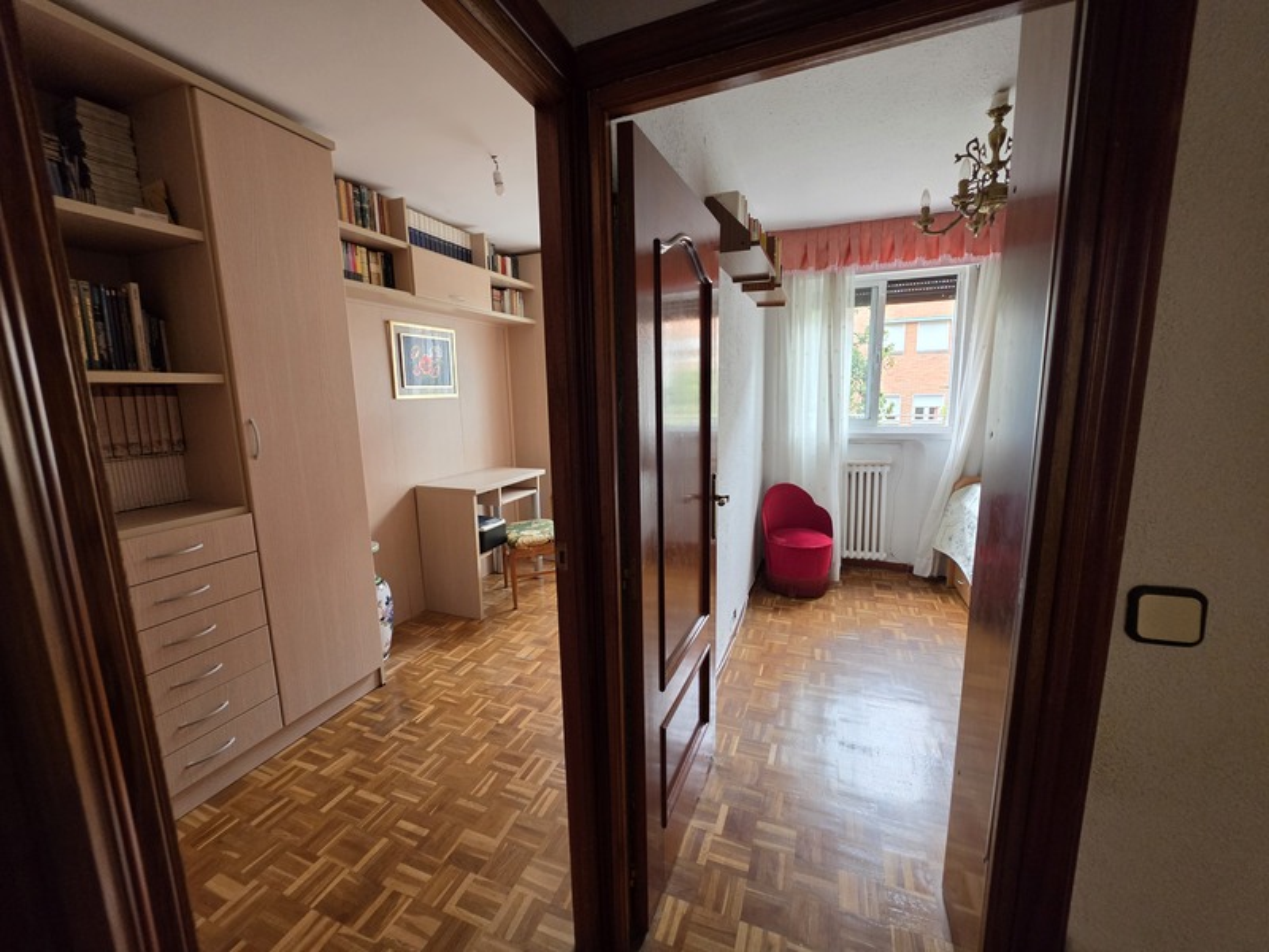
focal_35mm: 13
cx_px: 634
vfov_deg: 89.9
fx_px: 477
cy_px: 476
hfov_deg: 106.2
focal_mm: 2.2
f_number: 1.9
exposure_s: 1/50
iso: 250
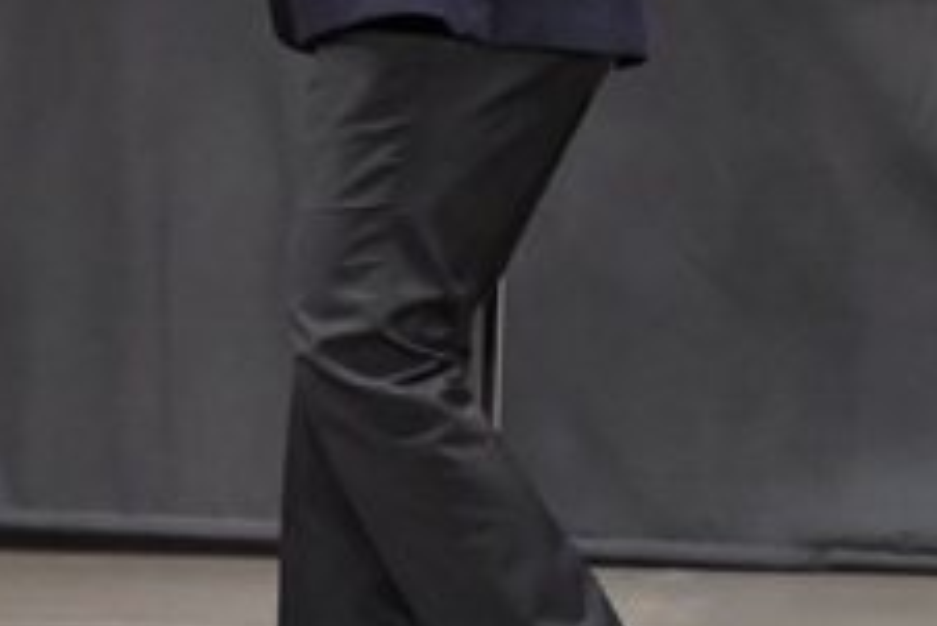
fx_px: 18022
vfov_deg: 2.0
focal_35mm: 692
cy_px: -62
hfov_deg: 3.0
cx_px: 292
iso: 6400
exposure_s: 1/400
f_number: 5.6
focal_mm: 135
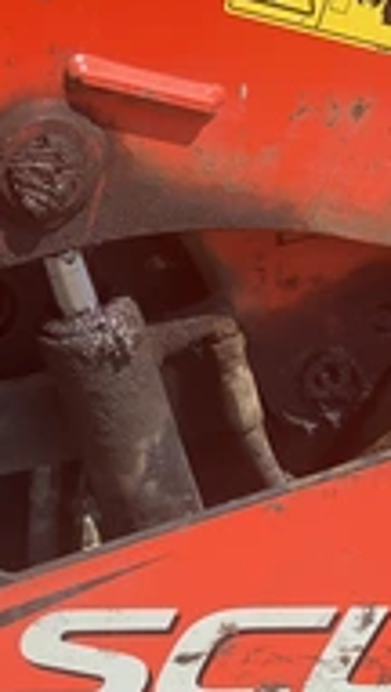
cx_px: -72
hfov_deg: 17.5
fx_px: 1212
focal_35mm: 66
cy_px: 409
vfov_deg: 31.8
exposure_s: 1/1055
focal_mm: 3
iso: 25
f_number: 1.8
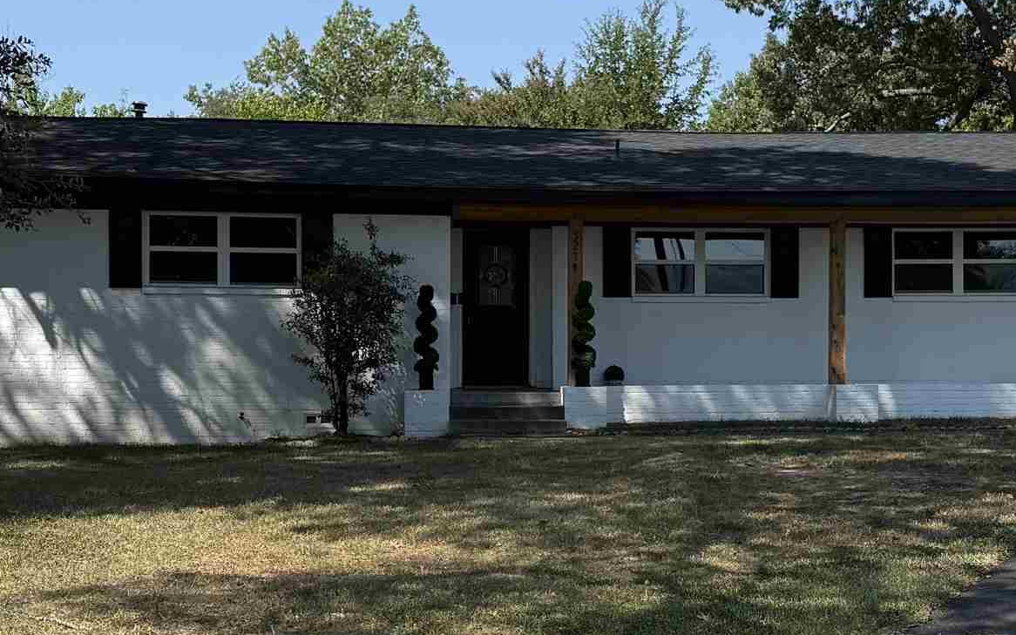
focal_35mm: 67
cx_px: 613
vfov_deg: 19.4
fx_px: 1855
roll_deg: -0.5
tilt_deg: -1.0
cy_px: 394
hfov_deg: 30.5
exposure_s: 1/3953
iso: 80
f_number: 1.78
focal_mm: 6.76
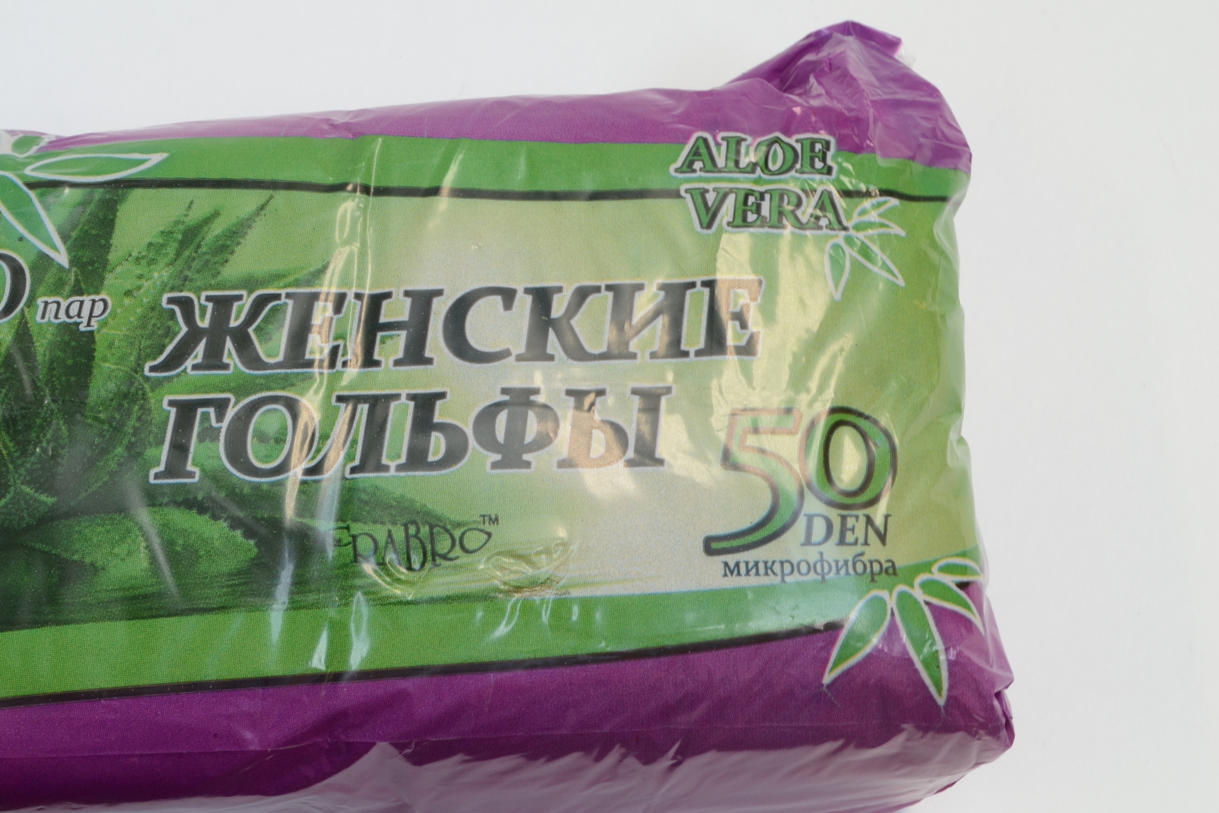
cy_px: 377
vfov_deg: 18.7
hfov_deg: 27.3
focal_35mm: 73
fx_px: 2472
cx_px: 299
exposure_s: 1/1.6
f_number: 13
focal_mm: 32
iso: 100
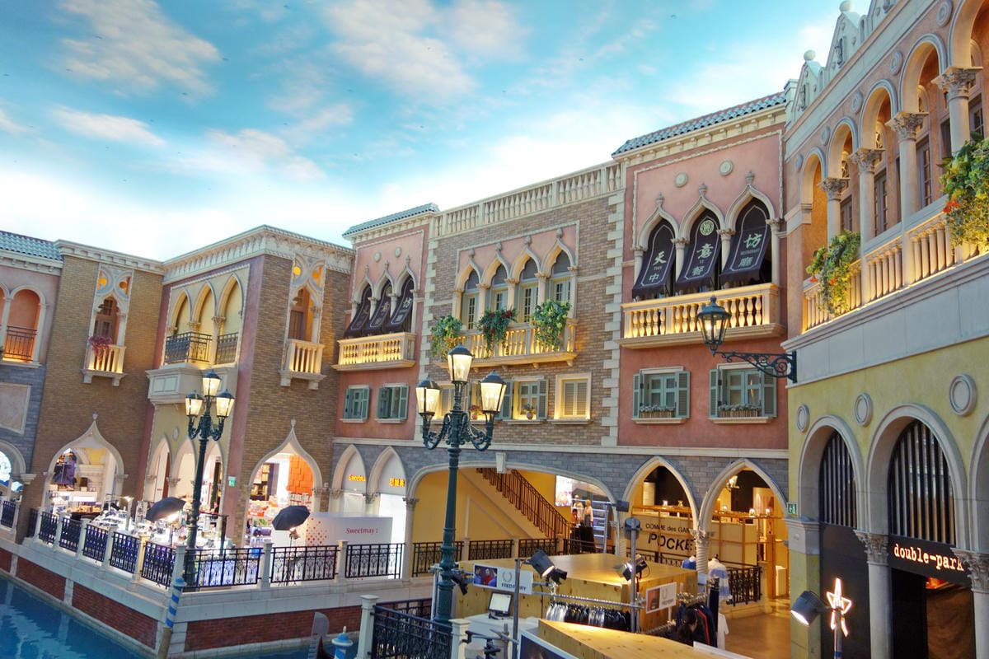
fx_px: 769
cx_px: 494
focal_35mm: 28
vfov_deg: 46.4
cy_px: 330
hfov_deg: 65.5
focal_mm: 10.4
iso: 125
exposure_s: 1/100
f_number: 2
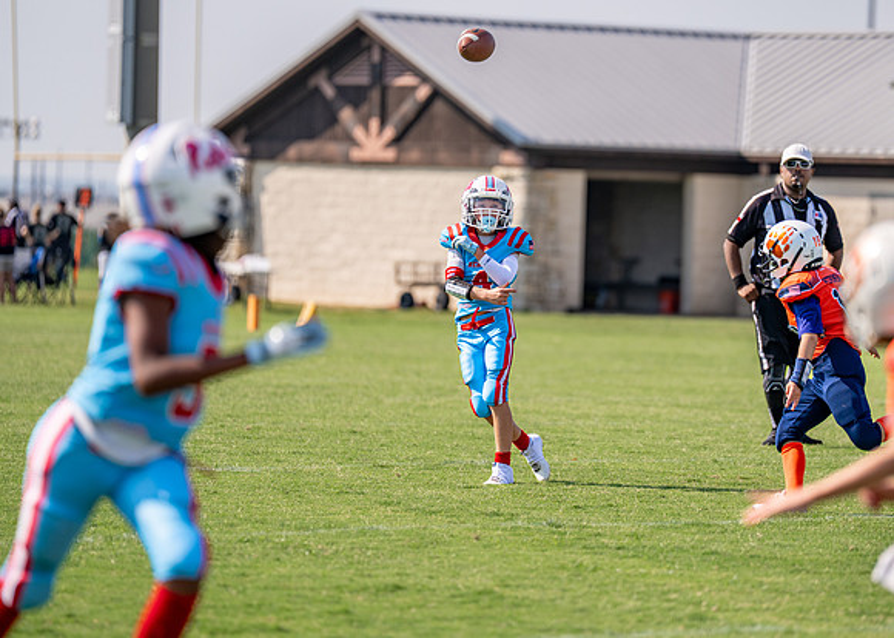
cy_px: 275
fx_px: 6240
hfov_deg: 8.2
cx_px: 553
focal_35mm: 246
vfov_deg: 5.9
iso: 125
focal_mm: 200
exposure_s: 1/2500
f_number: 2.8
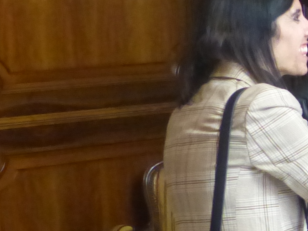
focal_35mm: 167
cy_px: 142
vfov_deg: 8.9
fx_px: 1486
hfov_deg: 11.0
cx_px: 576
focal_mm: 7.4
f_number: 2.8
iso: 800
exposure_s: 1/60
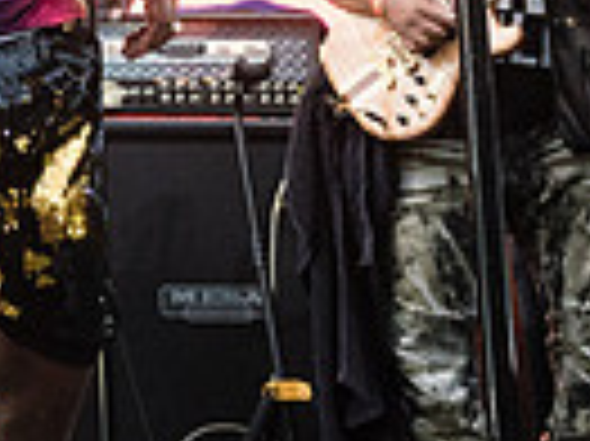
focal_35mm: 120
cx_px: -306
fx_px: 2043
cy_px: -290
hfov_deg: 15.2
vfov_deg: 11.6
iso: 3200
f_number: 3.5
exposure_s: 1/250
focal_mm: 24
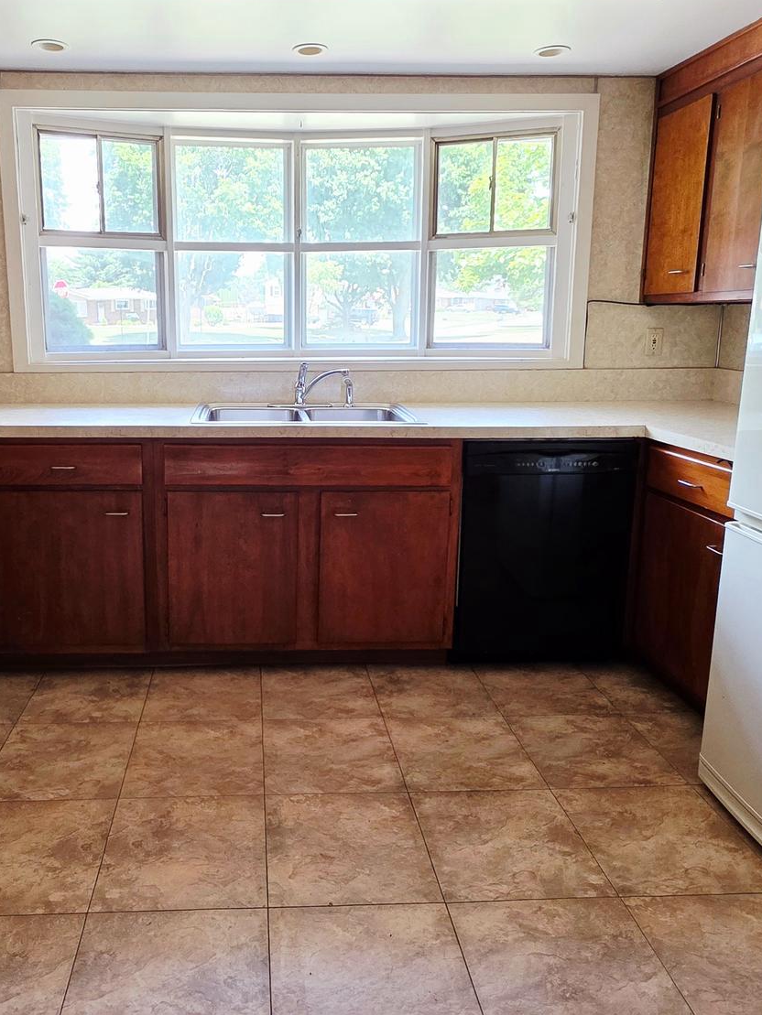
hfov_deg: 56.0
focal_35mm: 24
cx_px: 275
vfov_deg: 71.4
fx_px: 704
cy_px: 459
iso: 200
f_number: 1.9
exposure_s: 1/120
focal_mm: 2.2
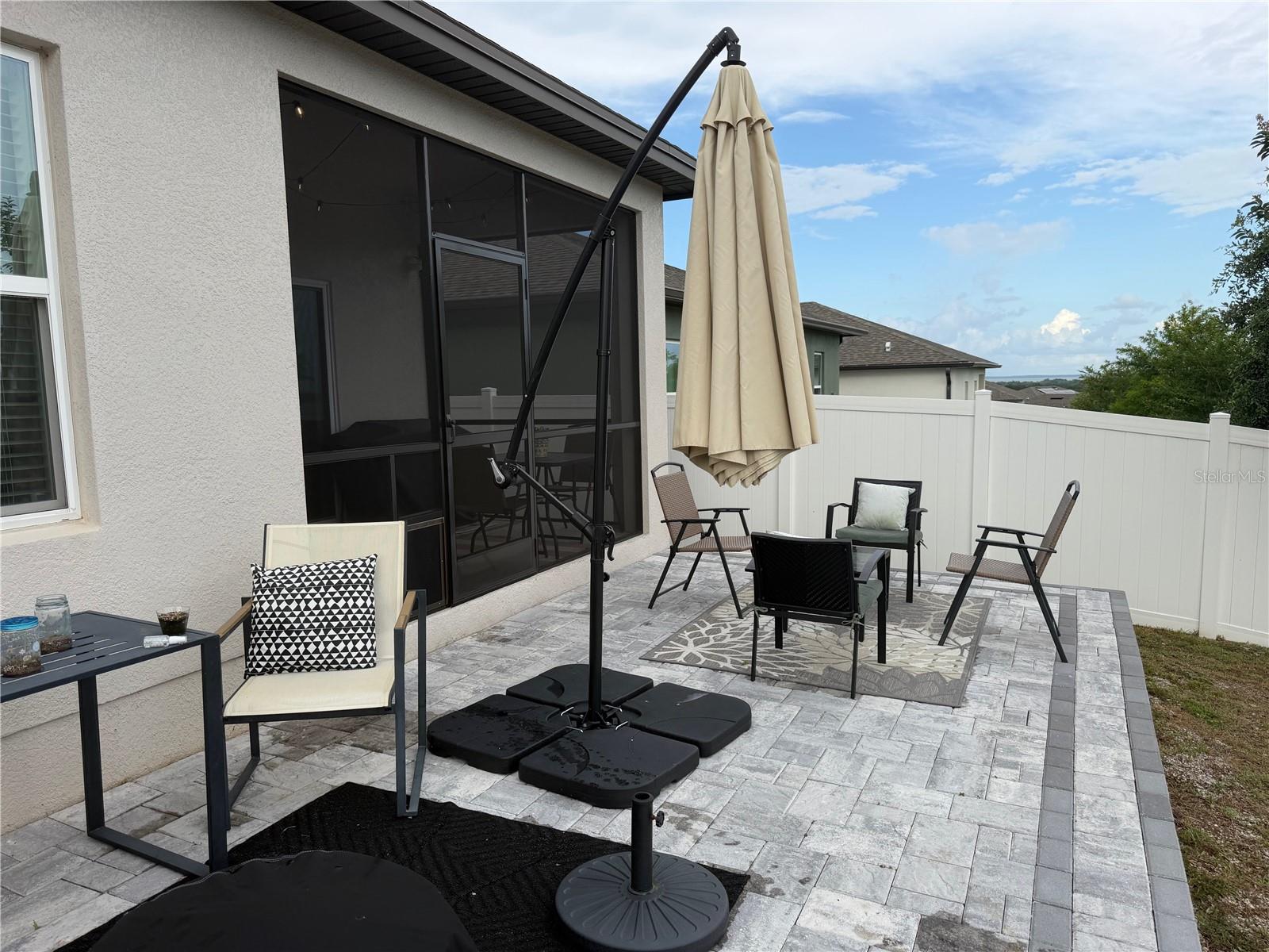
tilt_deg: -5.7
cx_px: 634
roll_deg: +2.3
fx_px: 880
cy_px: 476
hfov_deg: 71.6
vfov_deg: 56.8
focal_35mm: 24
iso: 80
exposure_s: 1/2801
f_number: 1.78
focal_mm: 6.76
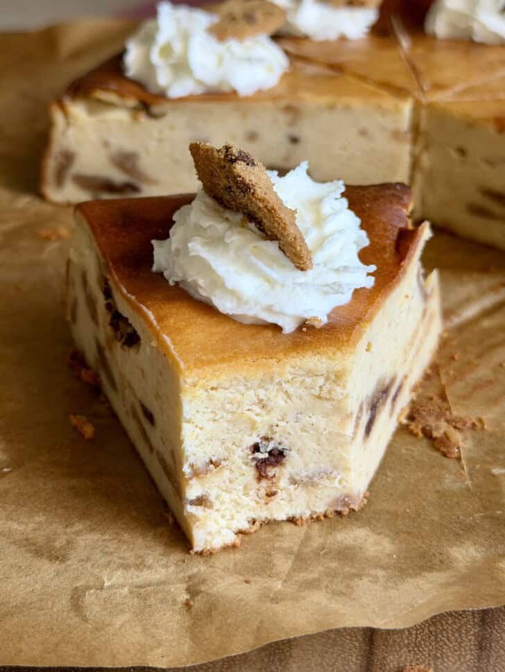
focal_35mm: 48
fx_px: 933
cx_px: 252
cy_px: 336
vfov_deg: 39.6
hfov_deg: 30.3
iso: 100
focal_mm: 6.8
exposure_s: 1/116
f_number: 1.8
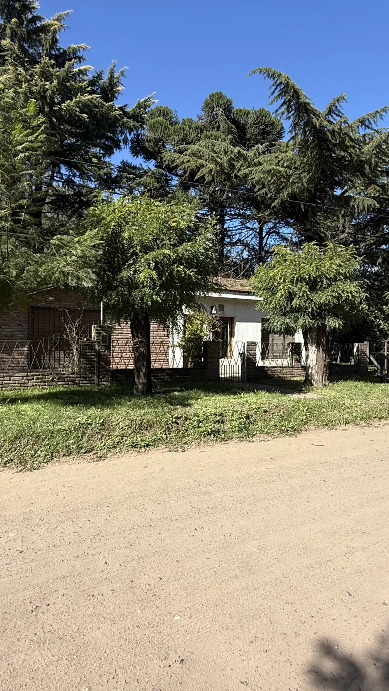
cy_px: 339
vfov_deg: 78.7
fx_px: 422
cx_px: 179
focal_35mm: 23
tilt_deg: +0.8
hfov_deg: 49.5
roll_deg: -1.1
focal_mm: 2.22
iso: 50
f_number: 2.2
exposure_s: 1/1050
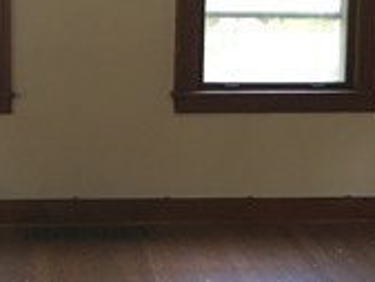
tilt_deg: -9.2
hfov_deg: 17.8
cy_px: 104
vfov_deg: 13.5
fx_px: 1192
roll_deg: -0.2
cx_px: 135
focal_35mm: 110
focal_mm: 4.15
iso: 100
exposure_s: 1/30
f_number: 2.2
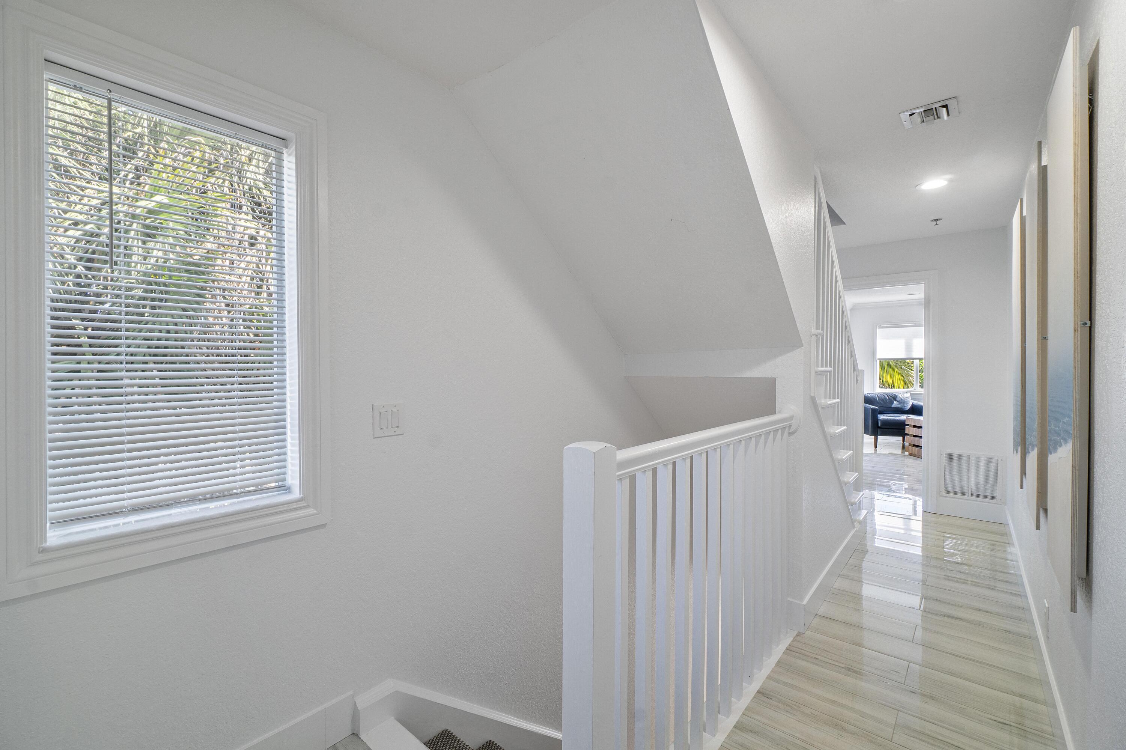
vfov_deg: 77.3
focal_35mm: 15
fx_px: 469
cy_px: 375
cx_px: 563
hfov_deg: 100.4
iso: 160
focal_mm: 10
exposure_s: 1/6
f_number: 11
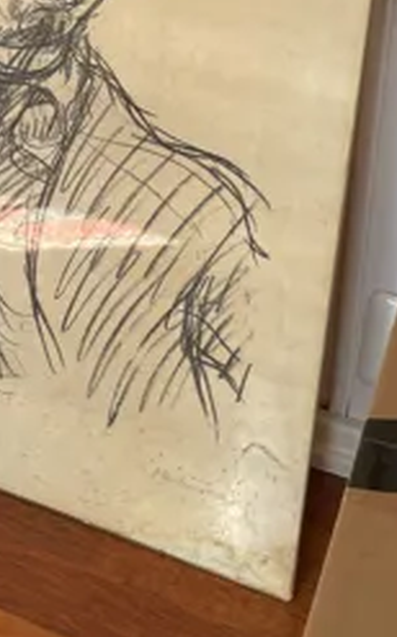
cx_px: 77
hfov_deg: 19.2
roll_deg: +1.6
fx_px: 1162
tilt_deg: -24.3
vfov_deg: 29.3
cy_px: 54
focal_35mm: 67
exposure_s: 1/121
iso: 50
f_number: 1.6
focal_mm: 4.2
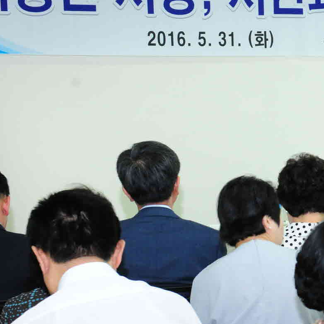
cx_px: 517
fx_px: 1461
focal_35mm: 138
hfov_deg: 12.0
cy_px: 214
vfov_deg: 12.6
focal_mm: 42
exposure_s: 1/60
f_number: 8
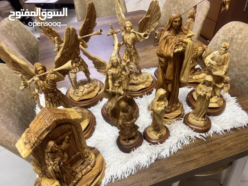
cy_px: 95
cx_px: 128
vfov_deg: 51.4
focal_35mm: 27
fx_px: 193
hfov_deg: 65.3
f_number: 1.5
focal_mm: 5.7
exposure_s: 1/50
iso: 250
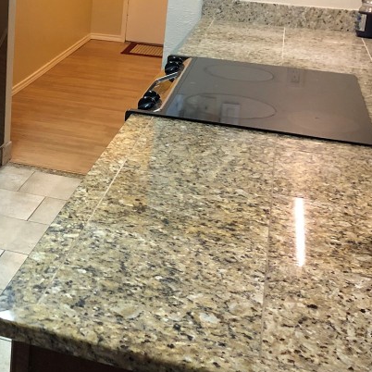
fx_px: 766
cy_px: 58
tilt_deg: -13.7
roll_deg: -1.3
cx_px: -24
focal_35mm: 63
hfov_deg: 25.5
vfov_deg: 26.6
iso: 80
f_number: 1.8
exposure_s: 1/15
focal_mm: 4
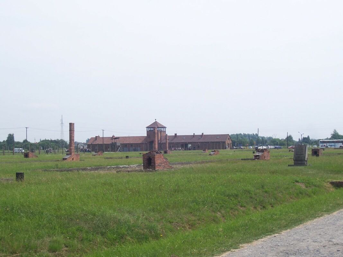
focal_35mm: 70
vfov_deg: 21.0
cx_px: 172
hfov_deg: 27.8
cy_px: 128
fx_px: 694
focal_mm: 12
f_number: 3.8
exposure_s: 1/800
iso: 80
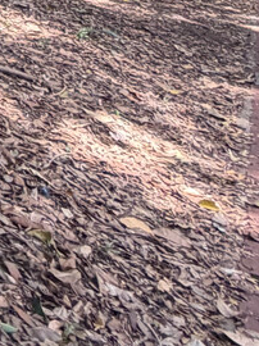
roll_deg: +0.4
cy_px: -425
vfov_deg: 15.8
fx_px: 829
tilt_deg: +20.9
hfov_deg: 12.5
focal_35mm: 83
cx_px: -417
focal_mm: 2.22
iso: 160
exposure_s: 1/121
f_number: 2.2
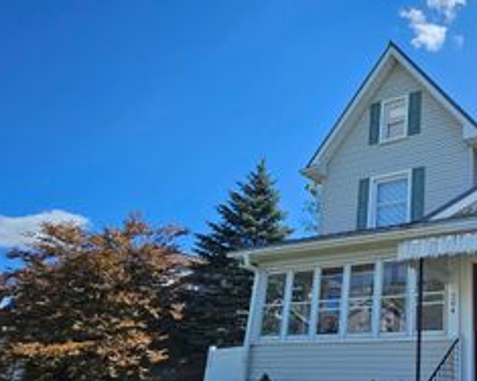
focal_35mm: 27
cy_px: 273
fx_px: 381
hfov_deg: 52.5
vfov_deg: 51.5
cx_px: 465
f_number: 2.2
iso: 32
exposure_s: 1/1212
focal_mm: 1.74
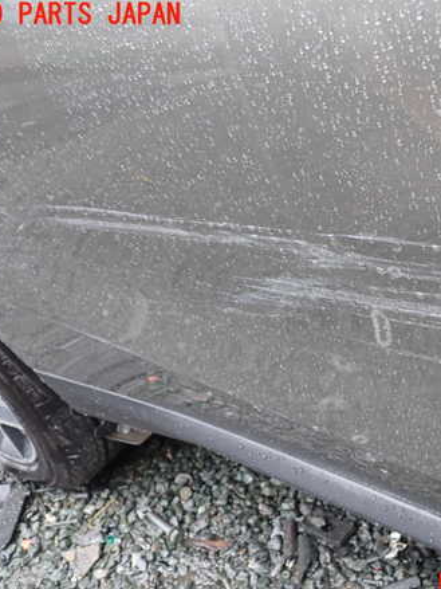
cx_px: 339
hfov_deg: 34.3
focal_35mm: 41
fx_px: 697
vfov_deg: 45.8
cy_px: 301
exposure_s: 1/60
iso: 200
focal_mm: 5.4
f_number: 2.3
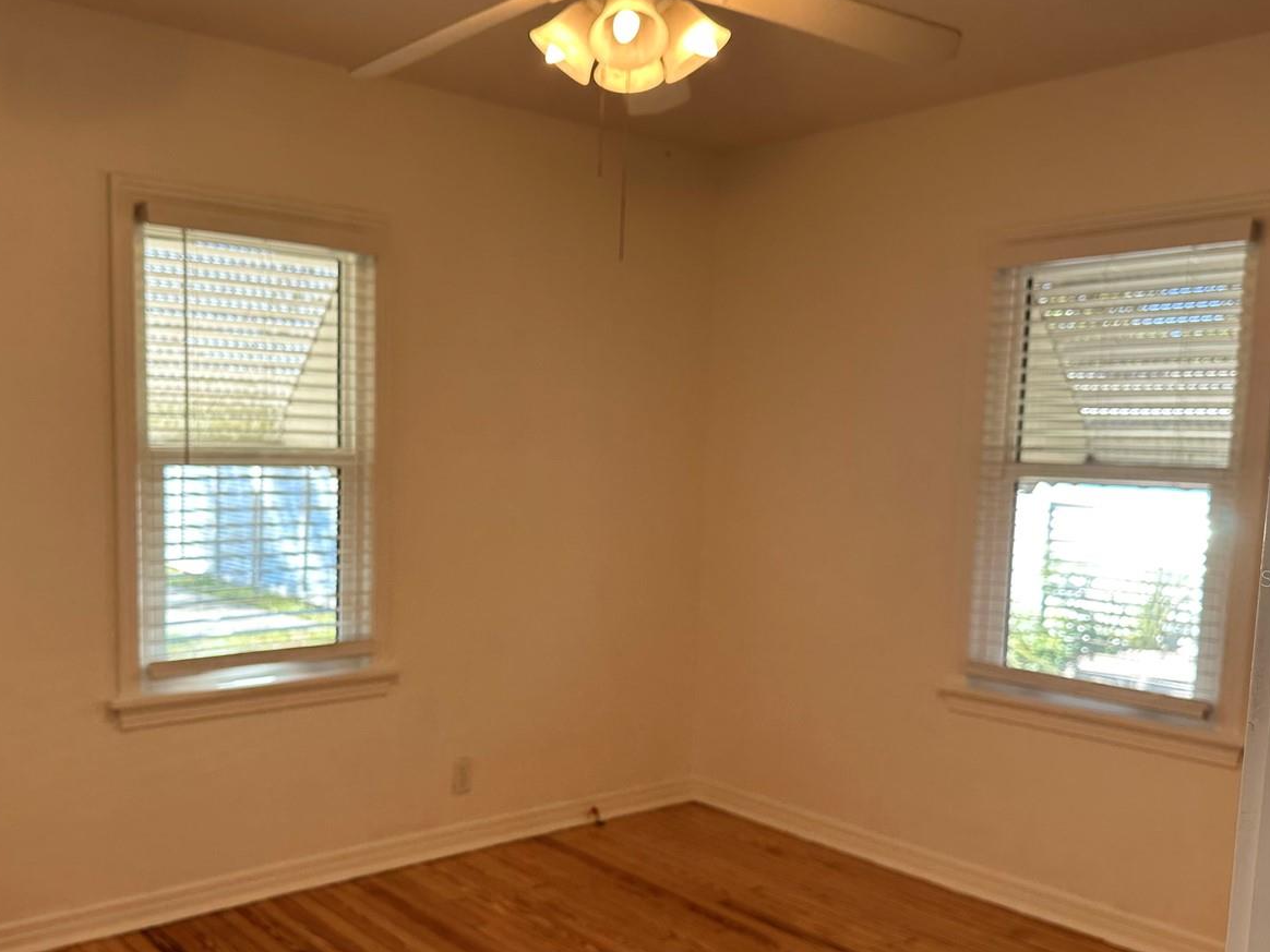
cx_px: 491
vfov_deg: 42.7
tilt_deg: -6.4
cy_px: 578
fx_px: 1211
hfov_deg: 54.8
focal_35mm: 33
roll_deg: -0.8
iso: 125
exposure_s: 1/121
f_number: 1.78
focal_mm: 6.86
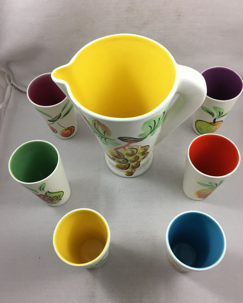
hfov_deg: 47.1
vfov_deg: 57.1
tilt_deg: -62.1
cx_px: 122
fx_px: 279
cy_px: 161
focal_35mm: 31
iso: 32
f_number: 2.2
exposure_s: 1/33
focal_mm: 4.15
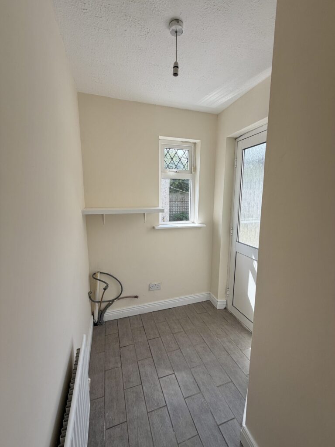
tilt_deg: -8.5
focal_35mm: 14
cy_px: 224
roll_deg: -0.9
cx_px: 168
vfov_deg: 102.1
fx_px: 181
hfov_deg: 85.7
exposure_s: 1/241
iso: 40
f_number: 2.2
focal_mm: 2.22
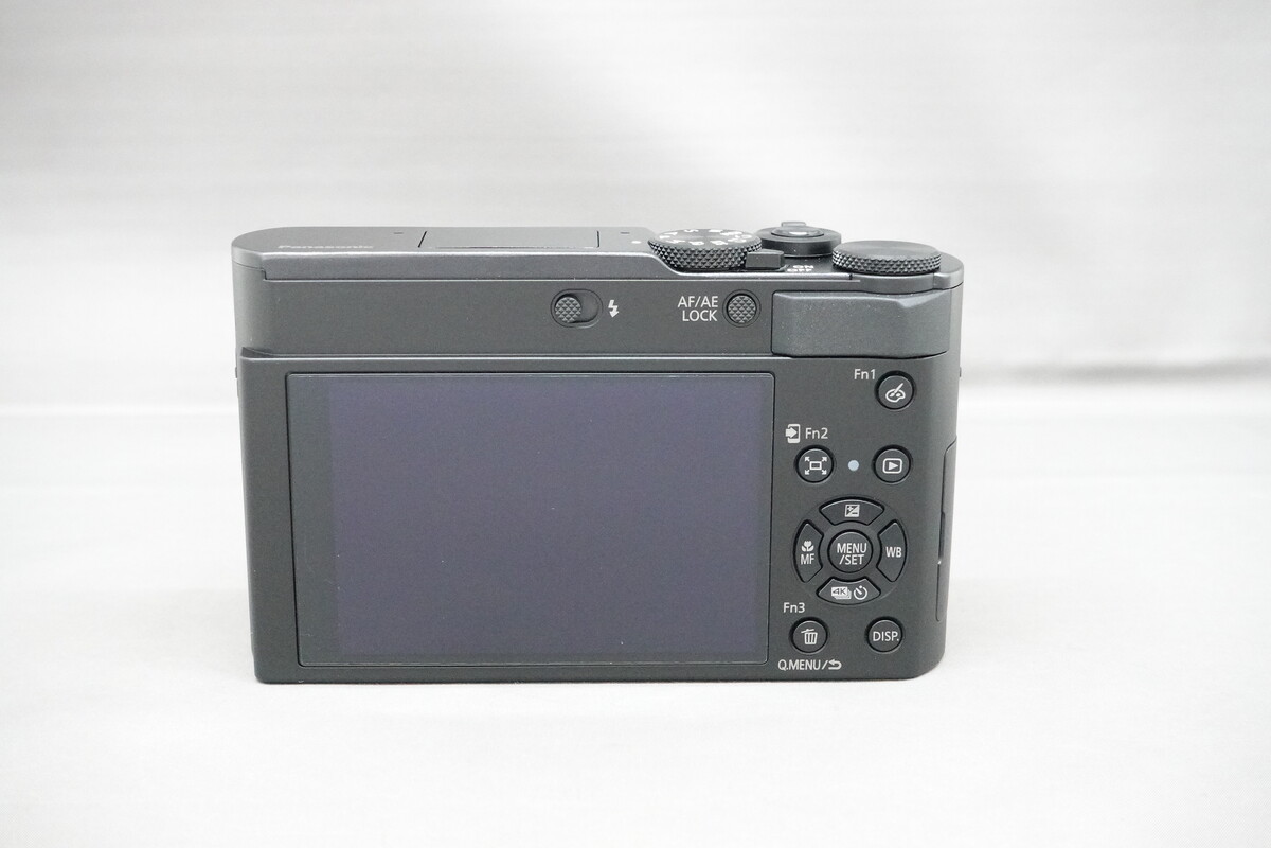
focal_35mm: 58
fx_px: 2048
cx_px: 636
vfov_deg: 23.4
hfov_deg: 34.5
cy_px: 424
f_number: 5.6
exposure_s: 1/60
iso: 5000
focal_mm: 21.83
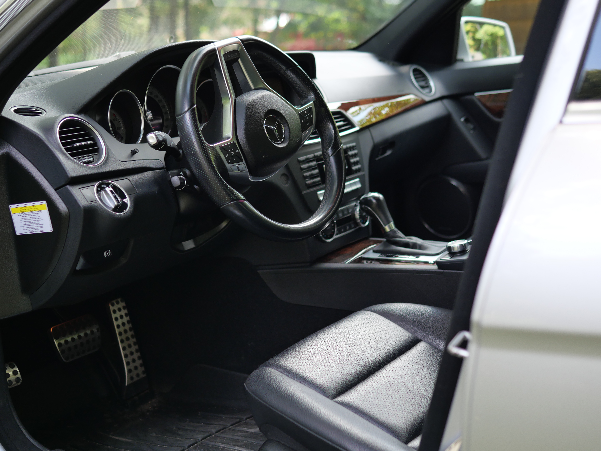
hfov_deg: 38.2
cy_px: 226
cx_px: 300
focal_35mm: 50
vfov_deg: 29.1
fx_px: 868
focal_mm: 25
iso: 200
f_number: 2
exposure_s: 1/250
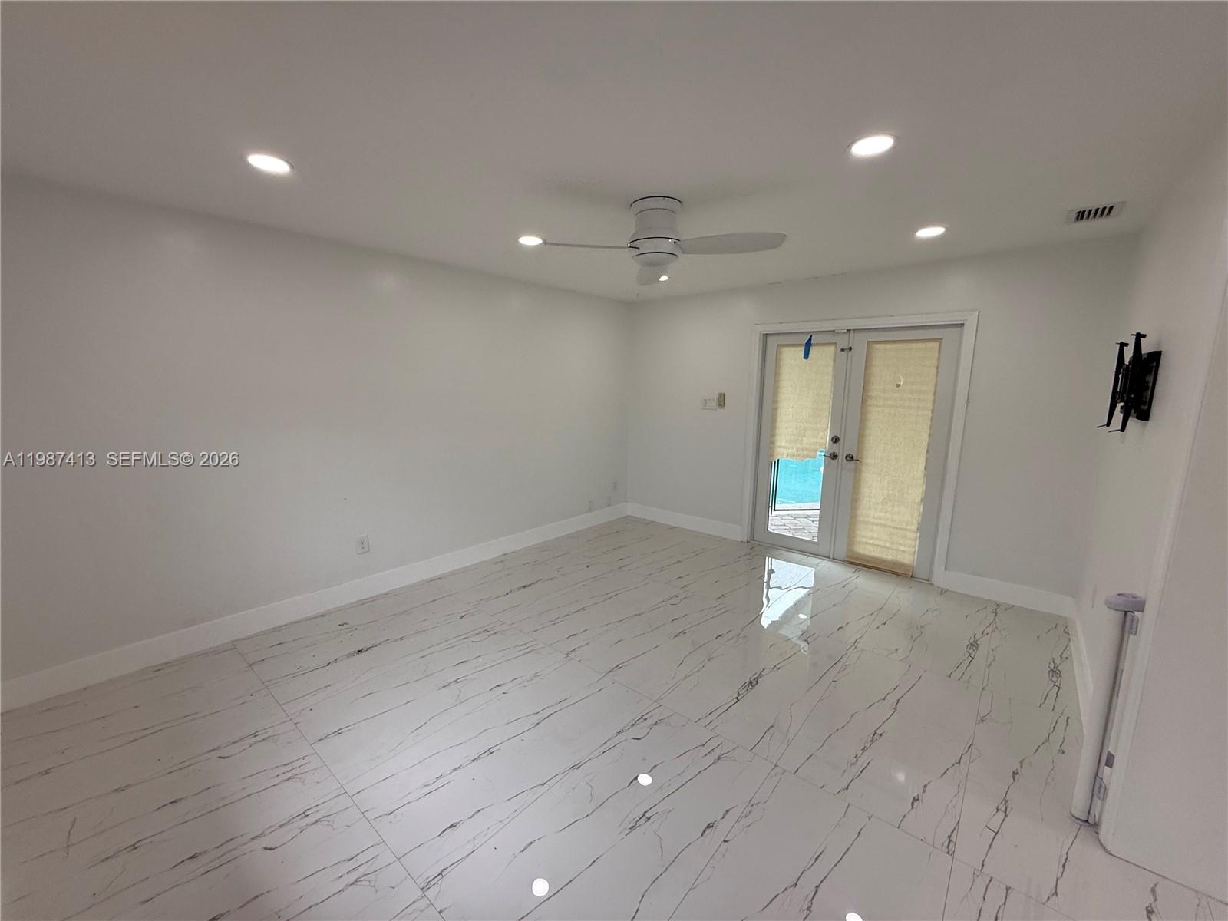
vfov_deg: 85.7
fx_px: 497
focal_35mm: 14
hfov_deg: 102.1
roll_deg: -0.8
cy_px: 460
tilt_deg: -9.5
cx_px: 614
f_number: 2.2
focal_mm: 2.22
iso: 64
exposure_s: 1/172
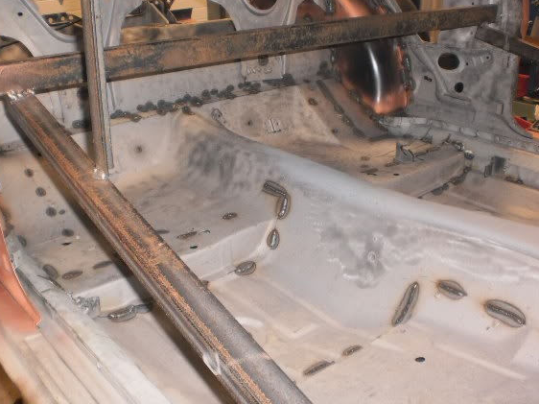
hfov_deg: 45.8
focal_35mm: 41
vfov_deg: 35.1
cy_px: 189
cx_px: 265
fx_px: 638
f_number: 3.1
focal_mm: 6.3
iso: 125
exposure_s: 1/30
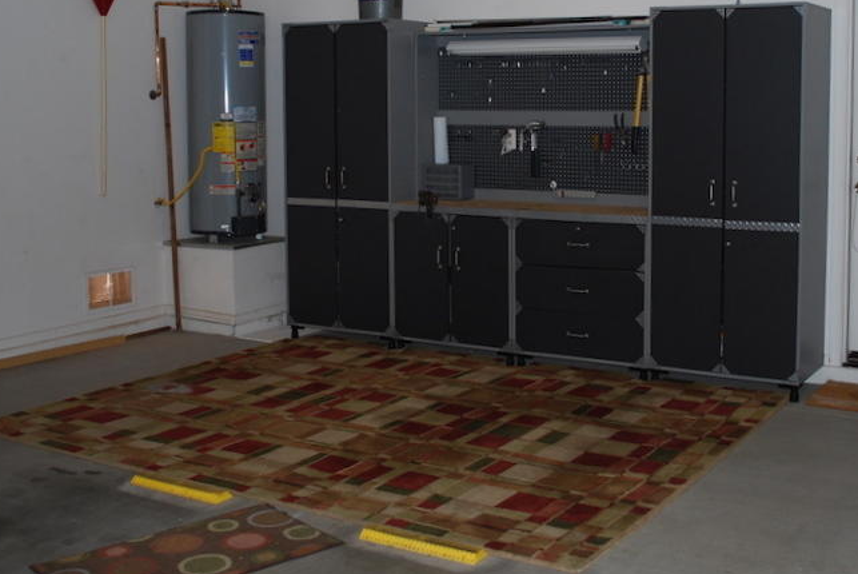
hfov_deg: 45.0
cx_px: 535
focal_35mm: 43
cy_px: 206
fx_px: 1026
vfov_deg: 31.1
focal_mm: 18
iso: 200
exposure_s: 1/60
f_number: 3.8
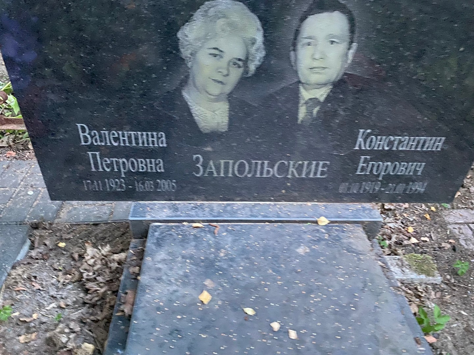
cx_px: 237
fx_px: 356
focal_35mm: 26
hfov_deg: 67.3
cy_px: 178
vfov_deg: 53.1
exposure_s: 1/9
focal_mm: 4.25
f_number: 1.8
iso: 640
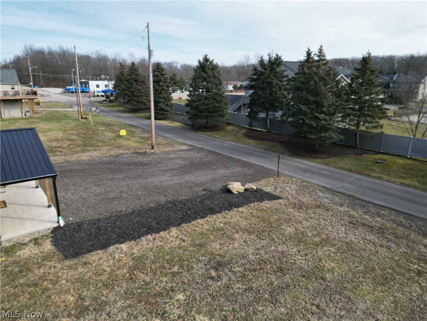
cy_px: 160
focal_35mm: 24
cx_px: 214
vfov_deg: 56.8
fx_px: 296
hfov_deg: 71.6
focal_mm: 6.72
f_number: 1.7
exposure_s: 1/2000
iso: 200
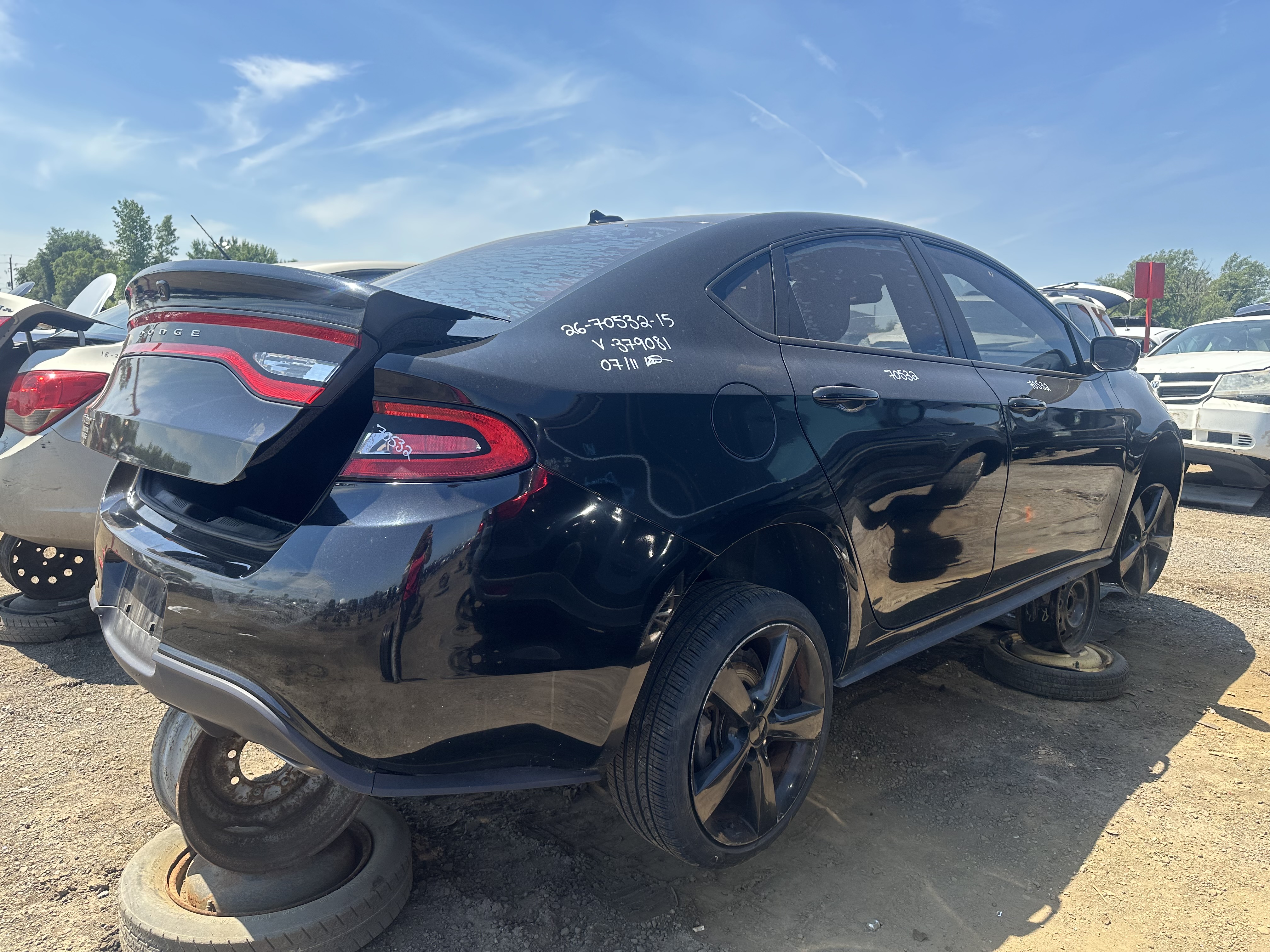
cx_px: 635
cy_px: 476
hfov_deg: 71.6
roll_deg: -1.0
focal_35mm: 24
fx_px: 881
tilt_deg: -6.5
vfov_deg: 56.8
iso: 80
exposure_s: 1/1880
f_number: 1.78
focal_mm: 6.86
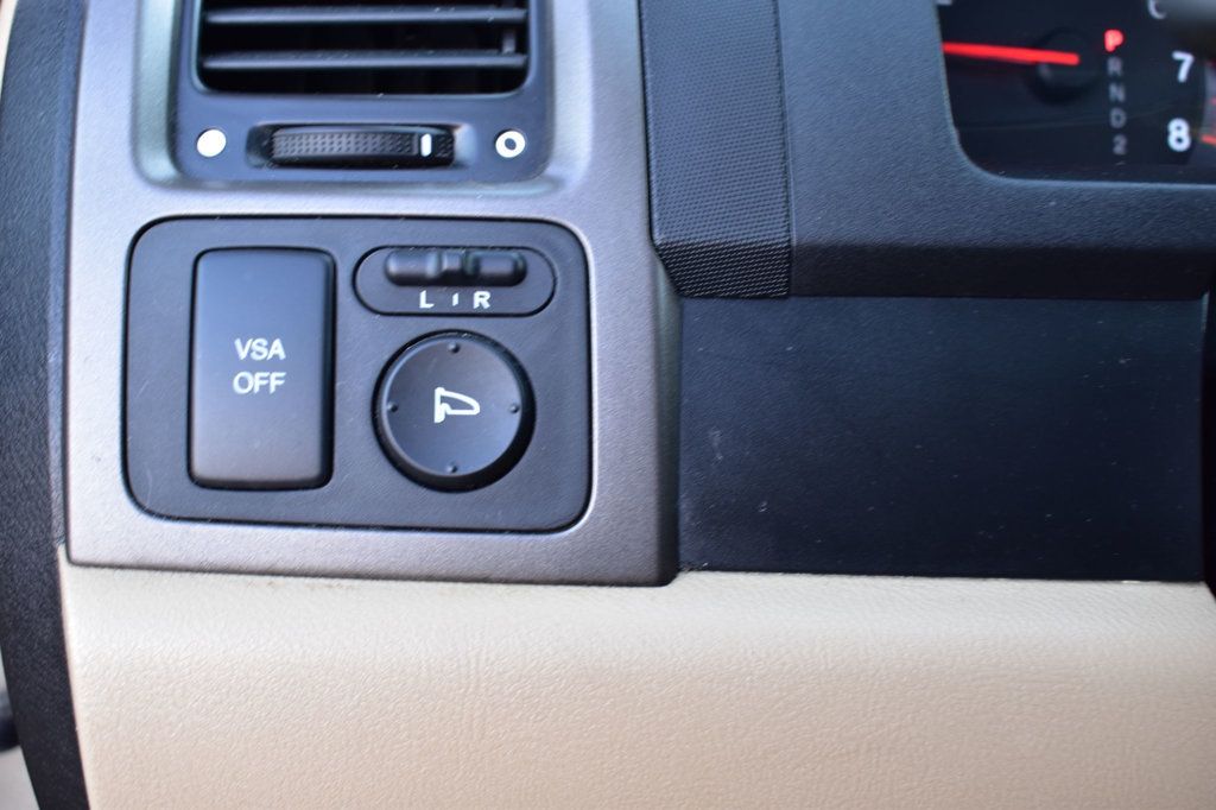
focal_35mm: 40
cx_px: 608
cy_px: 405
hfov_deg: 47.9
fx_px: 1367
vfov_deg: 33.0
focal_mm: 27
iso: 400
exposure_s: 1/25
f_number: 7.1
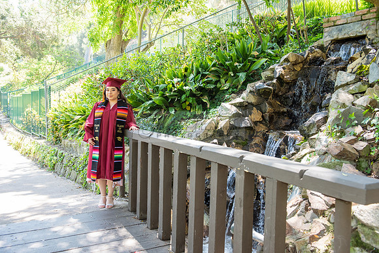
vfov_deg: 38.9
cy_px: 126
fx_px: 358
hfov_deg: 55.8
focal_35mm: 34
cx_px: 190
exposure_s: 1/160
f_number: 5
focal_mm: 34
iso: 640
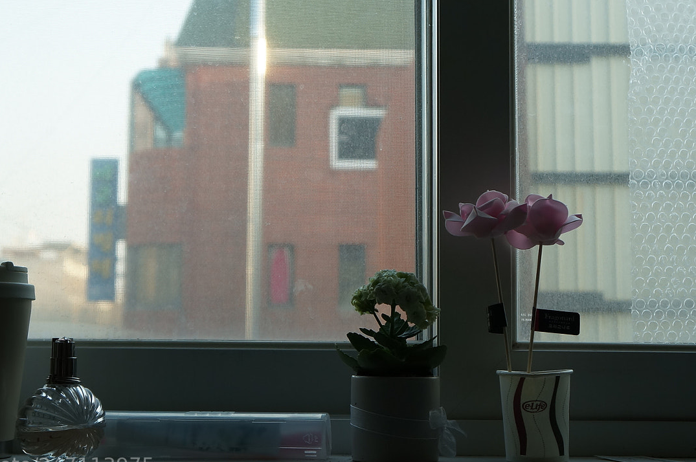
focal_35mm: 65
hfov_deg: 31.1
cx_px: 333
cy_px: 172
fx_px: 1250
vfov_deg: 20.9
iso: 500
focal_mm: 29
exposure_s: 1/250
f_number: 4
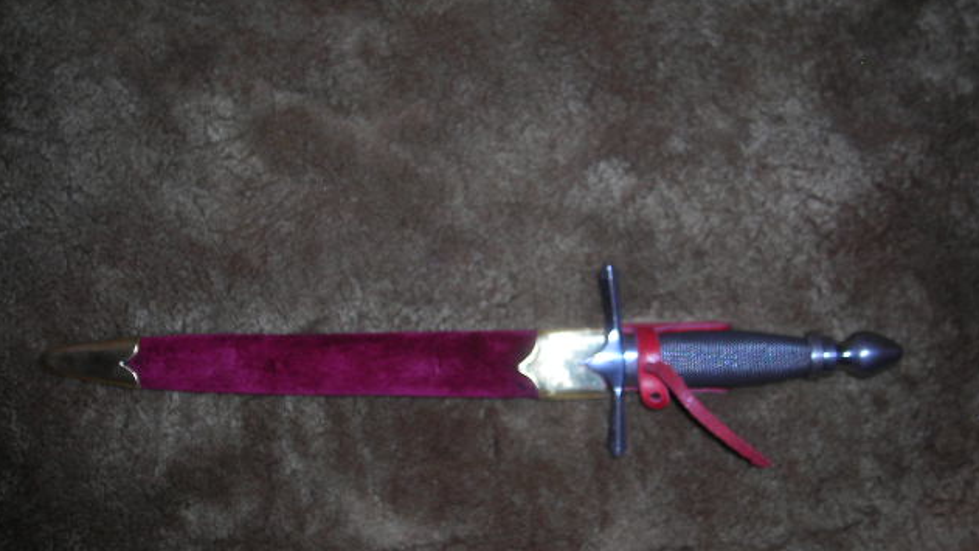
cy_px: 303
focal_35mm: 42
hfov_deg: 48.4
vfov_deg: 28.3
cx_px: 489
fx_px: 1090
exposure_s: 1/60.1
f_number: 3.2
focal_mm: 6.3
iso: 50
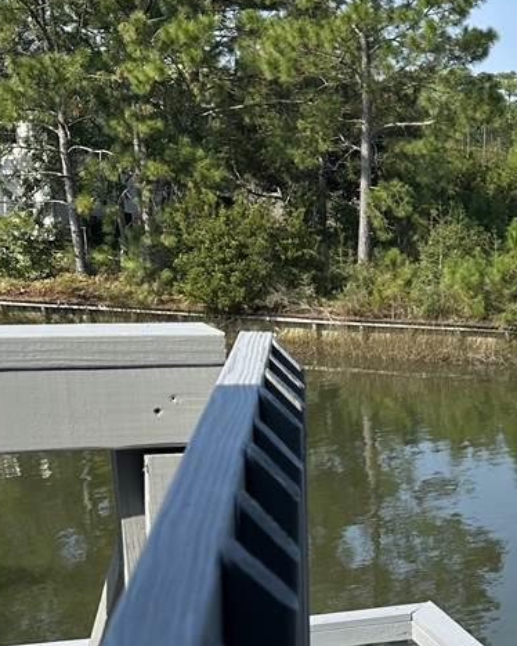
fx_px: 1472
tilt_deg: -14.0
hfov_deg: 18.9
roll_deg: -2.4
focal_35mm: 77
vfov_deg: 24.2
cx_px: 605
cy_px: 557
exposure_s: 1/2809
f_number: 1.78
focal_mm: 6.86
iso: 80
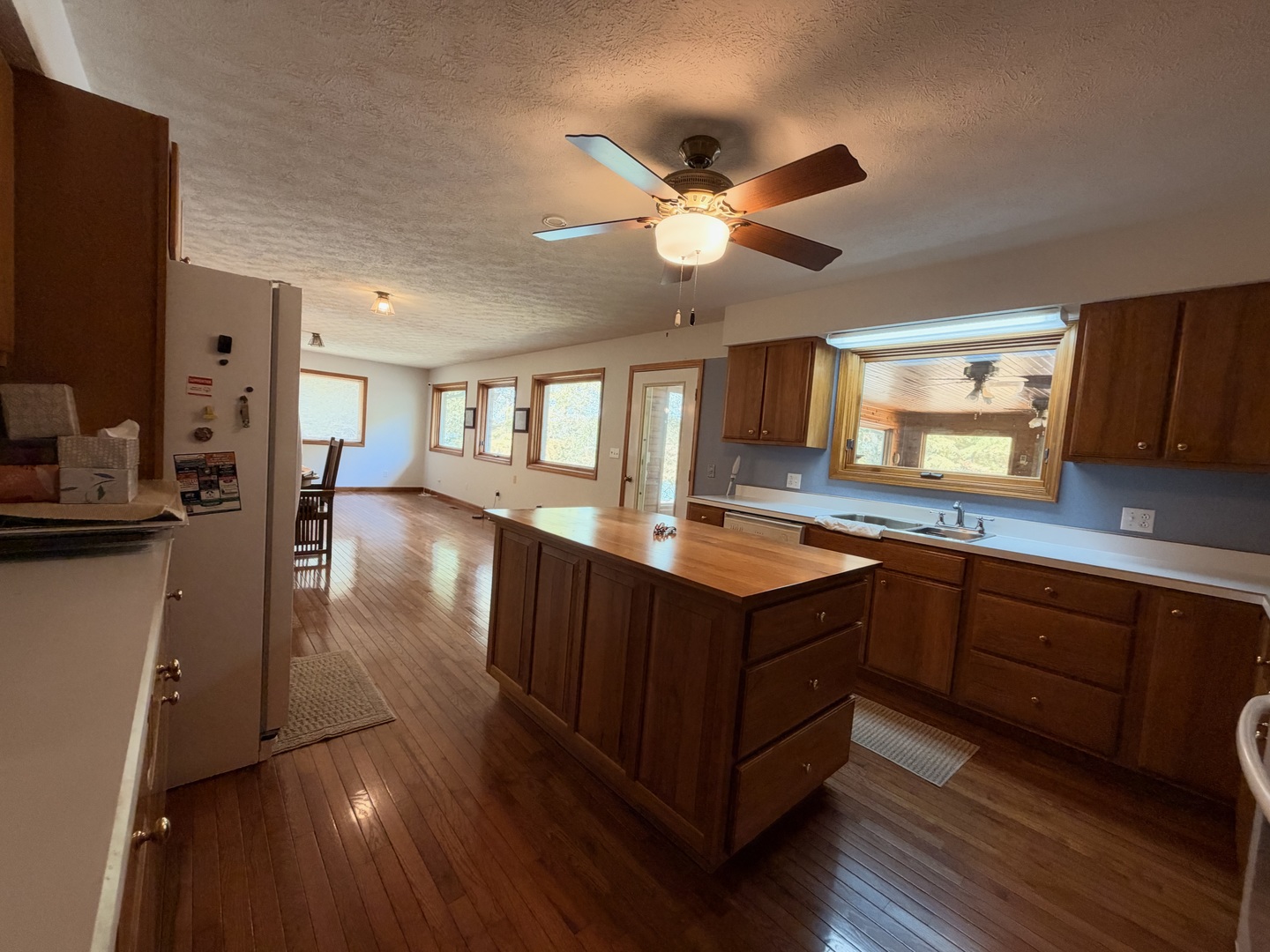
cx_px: 635
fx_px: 514
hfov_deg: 102.1
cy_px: 476
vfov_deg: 85.7
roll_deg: -3.9
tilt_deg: -3.7
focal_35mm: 14
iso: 320
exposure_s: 1/60
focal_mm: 2.22
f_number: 2.2
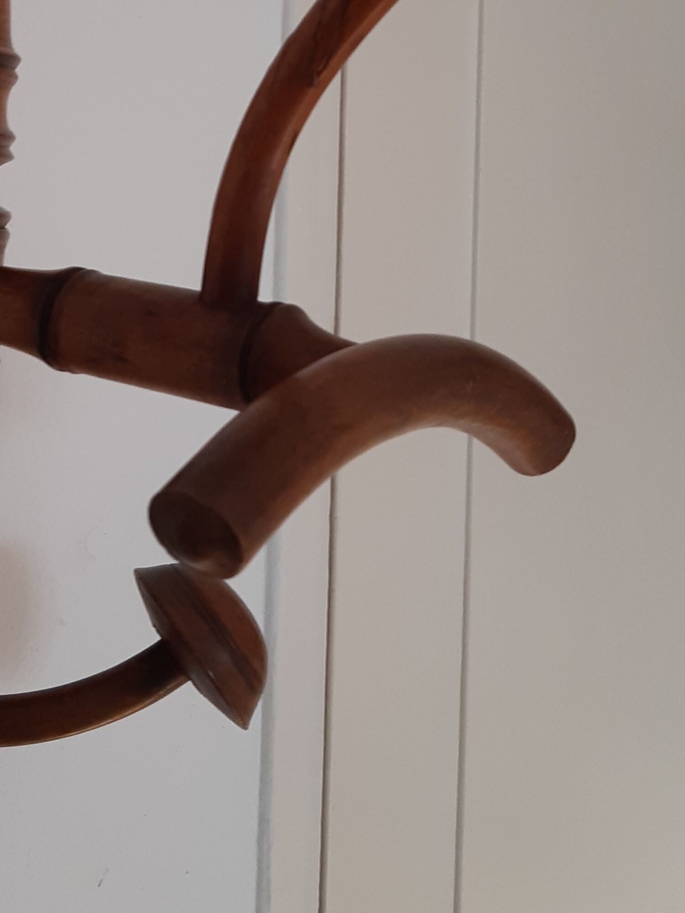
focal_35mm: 60
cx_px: 84
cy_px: 75
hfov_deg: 23.8
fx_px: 1583
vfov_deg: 30.6
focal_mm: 3.92
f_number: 1.7
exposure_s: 1/50
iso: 80
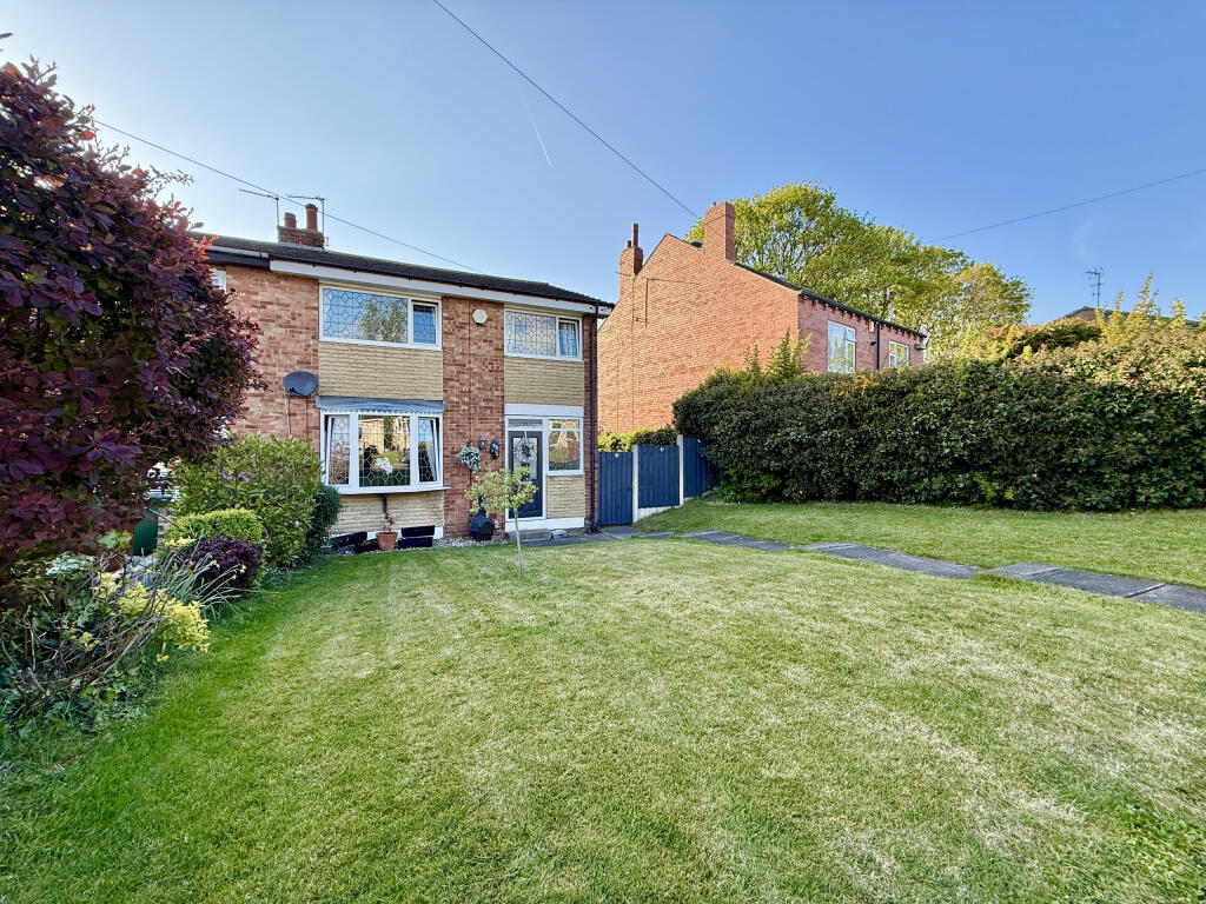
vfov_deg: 85.7
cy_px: 452
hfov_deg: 102.1
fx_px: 488
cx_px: 603
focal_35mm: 14
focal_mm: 2.22
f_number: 2.2
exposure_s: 1/522
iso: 64
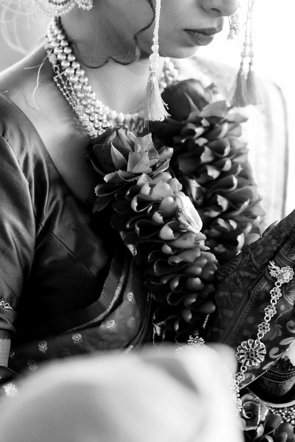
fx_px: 3466
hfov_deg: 4.9
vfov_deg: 7.3
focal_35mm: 282
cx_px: 182
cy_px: 99
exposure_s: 1/320
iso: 640
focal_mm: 180
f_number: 2.8
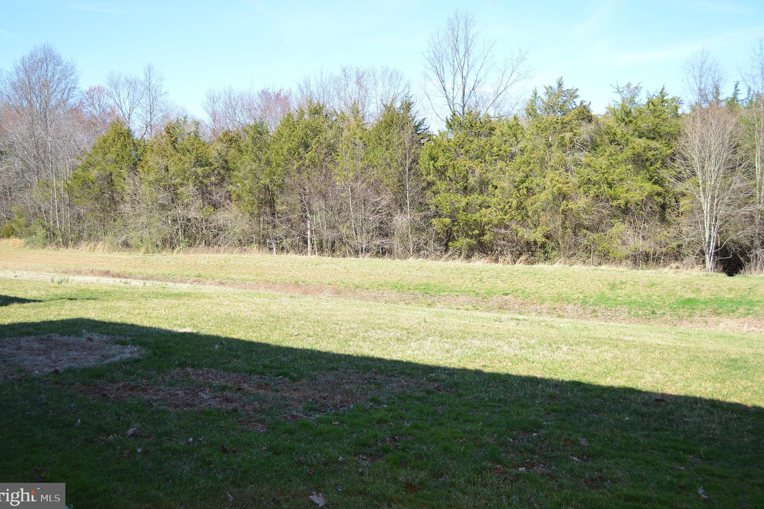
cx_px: 374
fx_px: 721
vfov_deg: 38.9
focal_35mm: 34
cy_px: 249
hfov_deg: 55.8
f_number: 3.8
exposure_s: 1/320
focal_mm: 22
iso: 100
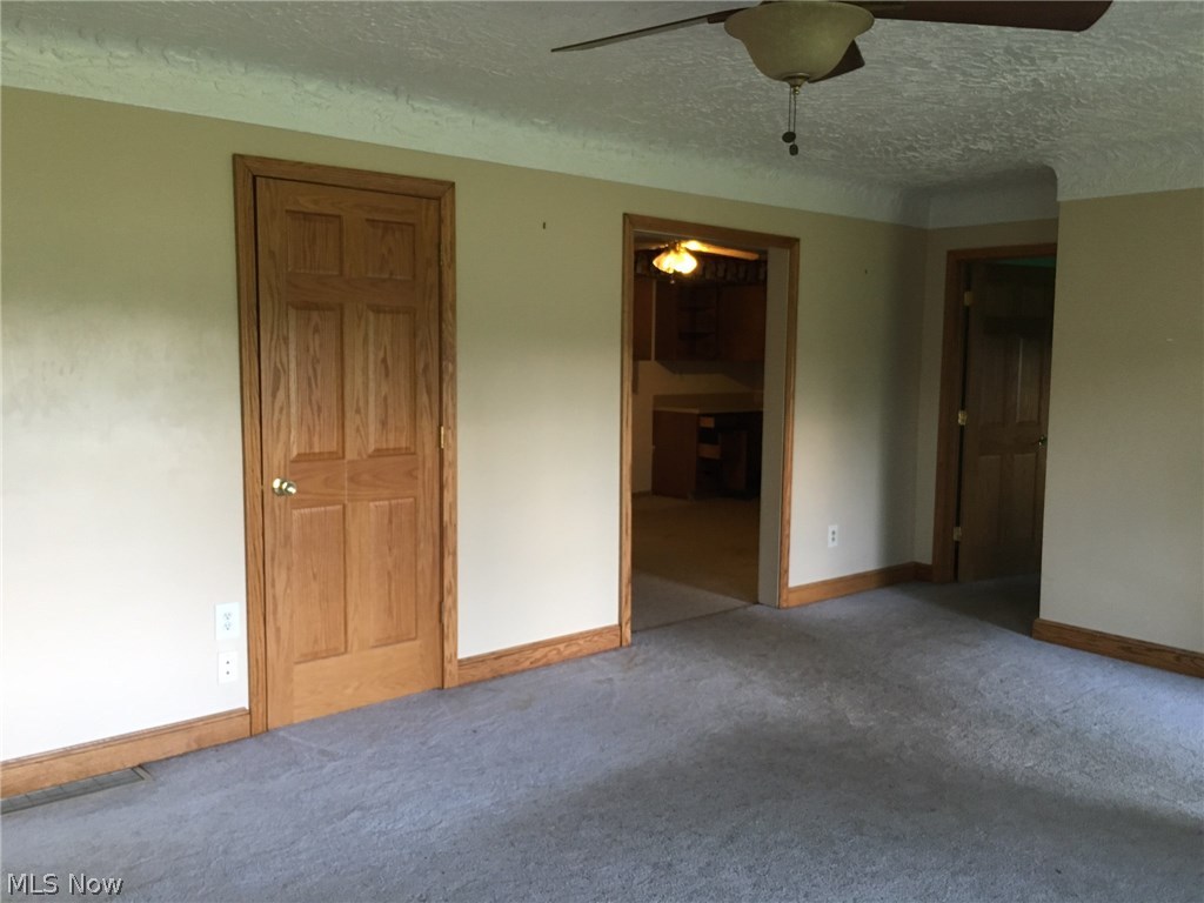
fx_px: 1009
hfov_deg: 61.7
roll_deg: +0.1
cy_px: 452
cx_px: 602
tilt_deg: -5.1
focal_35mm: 29
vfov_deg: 48.2
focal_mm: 4.15
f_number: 2.2
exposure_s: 1/30
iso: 100
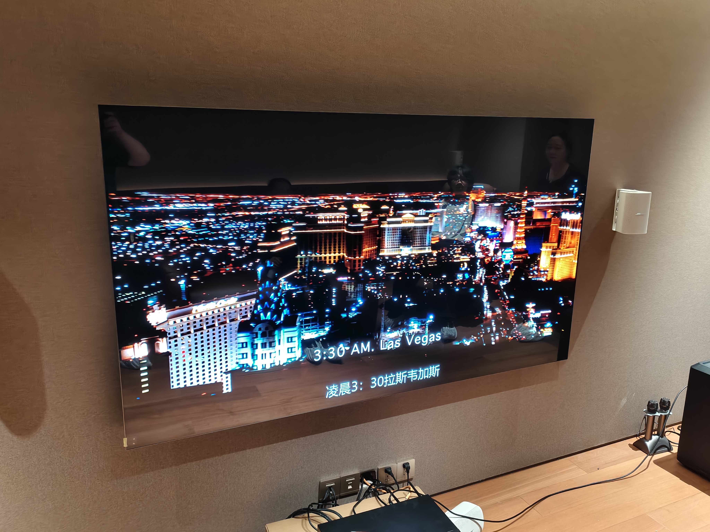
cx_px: 355
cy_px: 266
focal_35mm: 23
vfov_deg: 58.9
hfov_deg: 73.9
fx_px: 472
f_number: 1.88
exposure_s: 1/50
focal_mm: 5.56
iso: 361
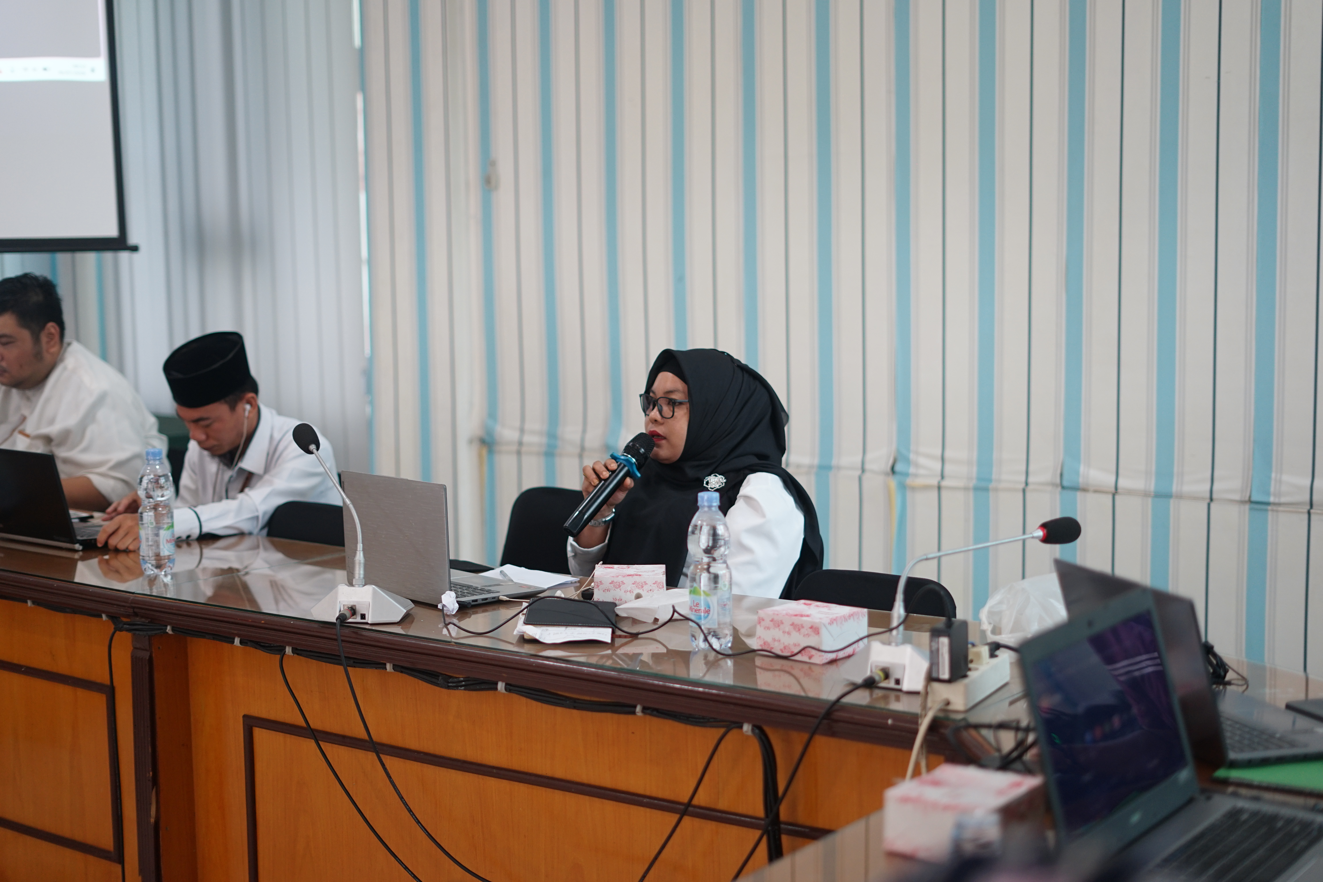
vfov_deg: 27.0
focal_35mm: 50
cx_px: 662
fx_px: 1837
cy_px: 441
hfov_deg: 39.6
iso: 320
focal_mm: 50
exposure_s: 1/125
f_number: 2
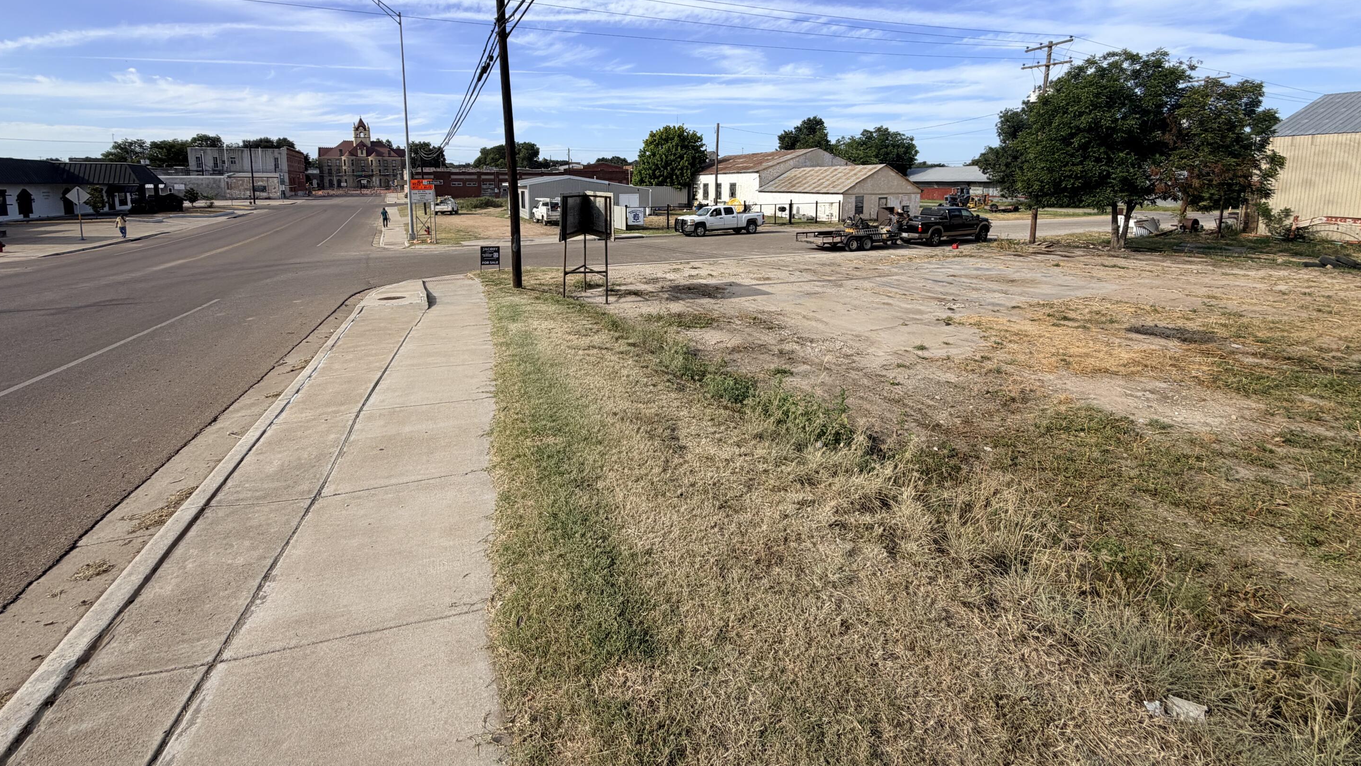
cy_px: 250
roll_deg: +0.9
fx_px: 577
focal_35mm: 16
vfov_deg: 65.2
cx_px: 655
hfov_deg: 99.3
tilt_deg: -7.1
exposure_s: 1/820
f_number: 2.2
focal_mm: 2.22
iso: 20
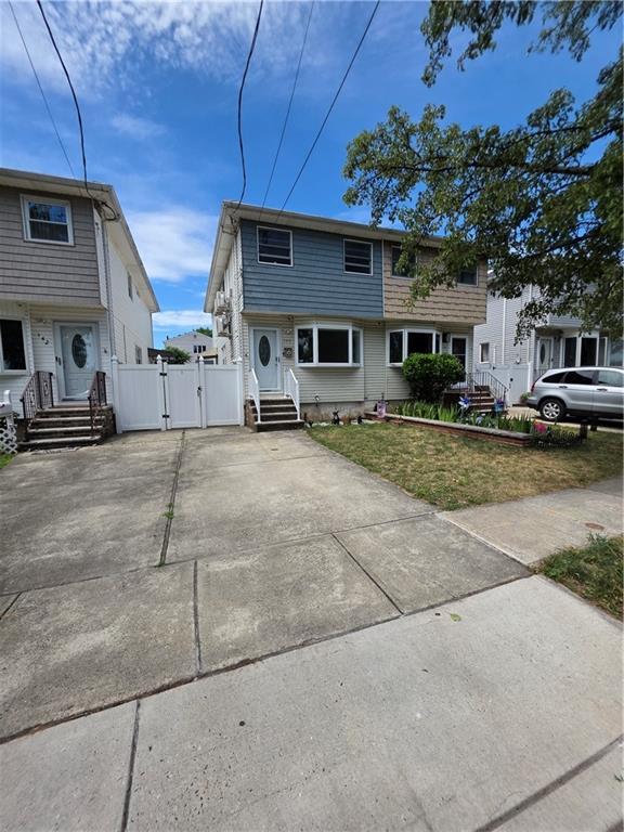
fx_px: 312
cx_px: 312
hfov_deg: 89.9
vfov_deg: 106.2
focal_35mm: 13
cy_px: 416
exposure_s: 1/2140
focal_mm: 2.2
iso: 40
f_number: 1.9
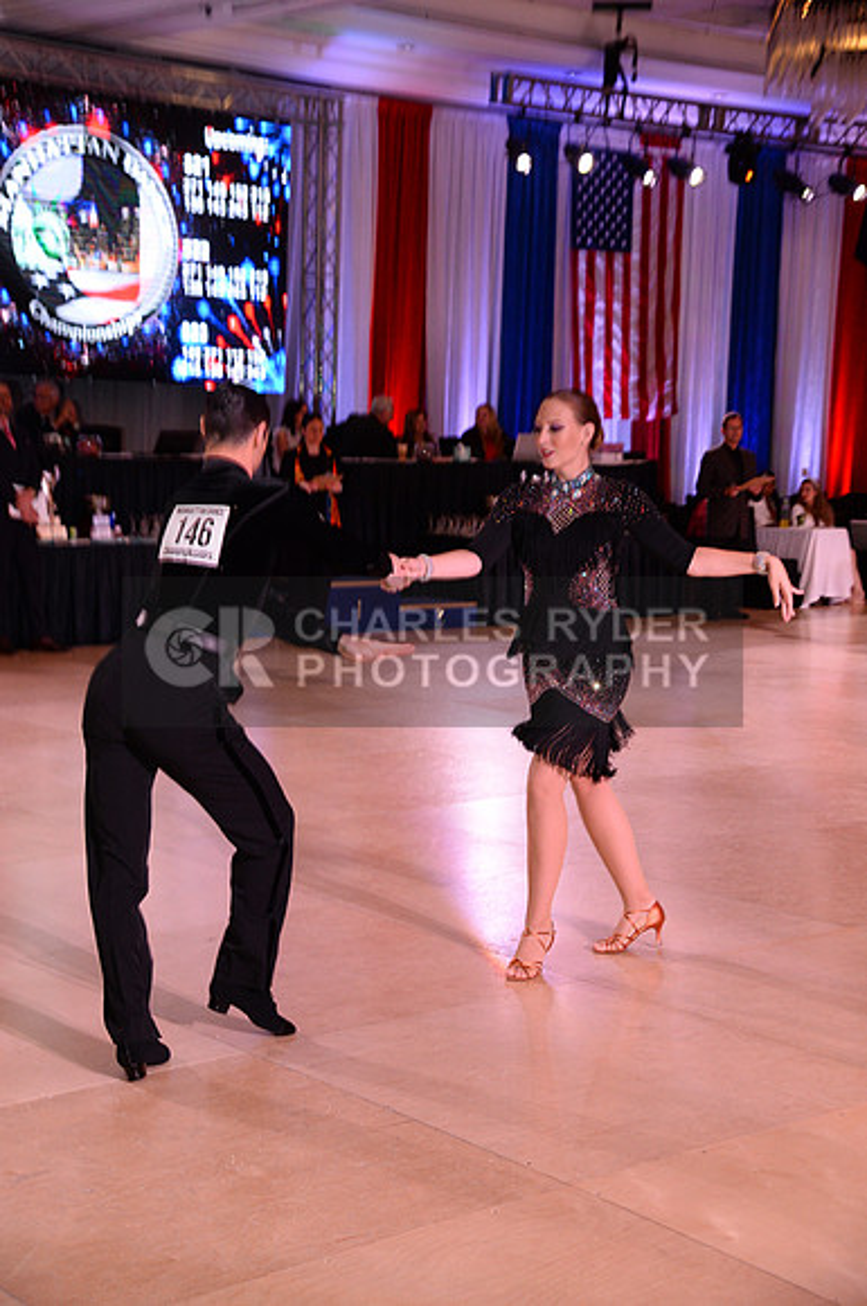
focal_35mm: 78
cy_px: 653
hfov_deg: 17.4
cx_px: 434
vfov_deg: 26.0
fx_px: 2826
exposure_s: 1/250
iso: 2500
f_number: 6.3
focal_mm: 78
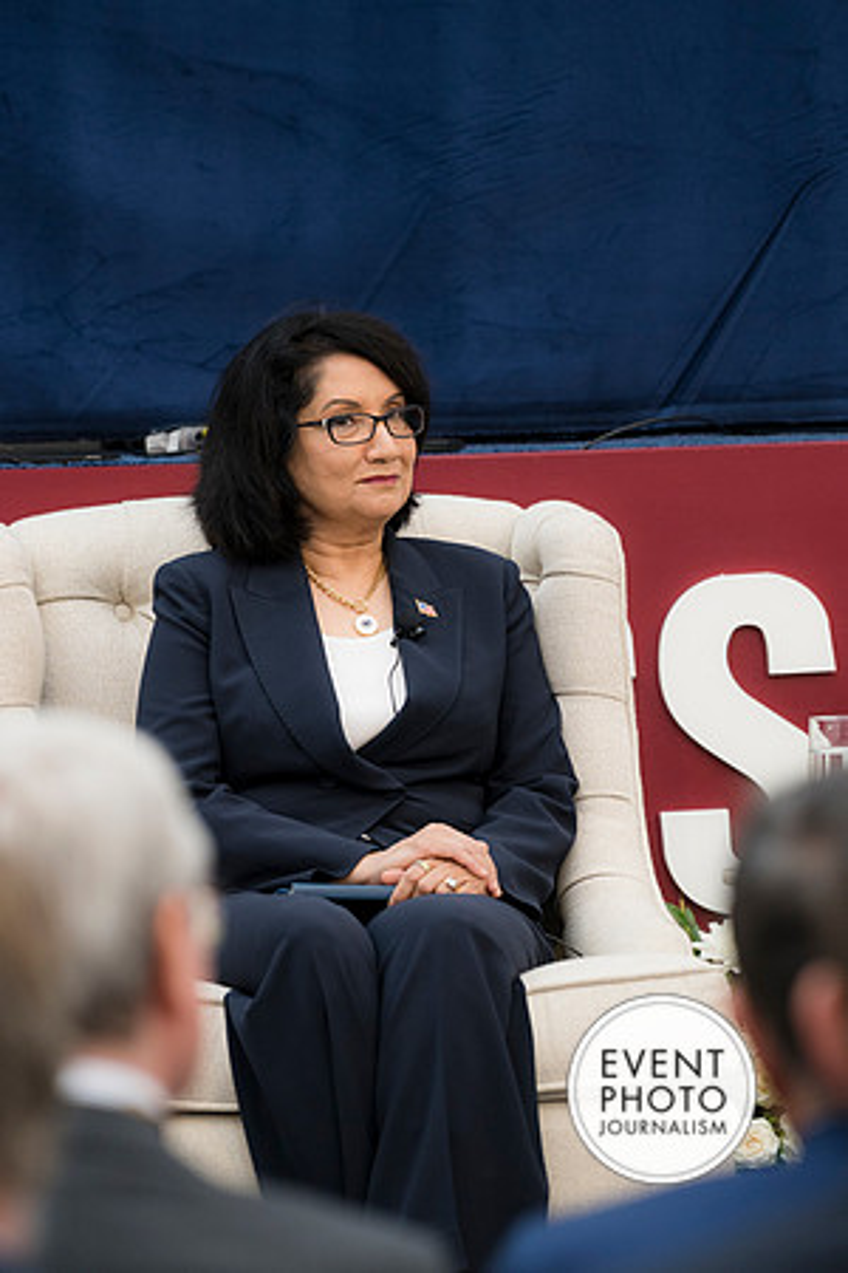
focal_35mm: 225
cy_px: 636
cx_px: 424
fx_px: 7949
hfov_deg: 6.1
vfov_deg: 9.1
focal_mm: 150
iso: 400
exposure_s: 1/250
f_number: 3.5
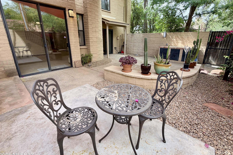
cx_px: 122
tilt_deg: -15.8
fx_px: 104
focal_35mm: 16
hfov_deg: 96.7
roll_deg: -0.1
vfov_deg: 73.4
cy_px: 68
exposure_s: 1/150
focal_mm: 2.22
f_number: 2.2
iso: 50
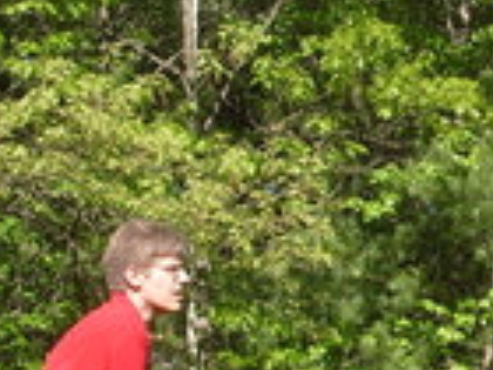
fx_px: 2279
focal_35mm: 160
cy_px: 81
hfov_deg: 12.2
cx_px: 539
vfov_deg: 9.3
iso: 80
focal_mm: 7.8
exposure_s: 1/350
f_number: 5.7
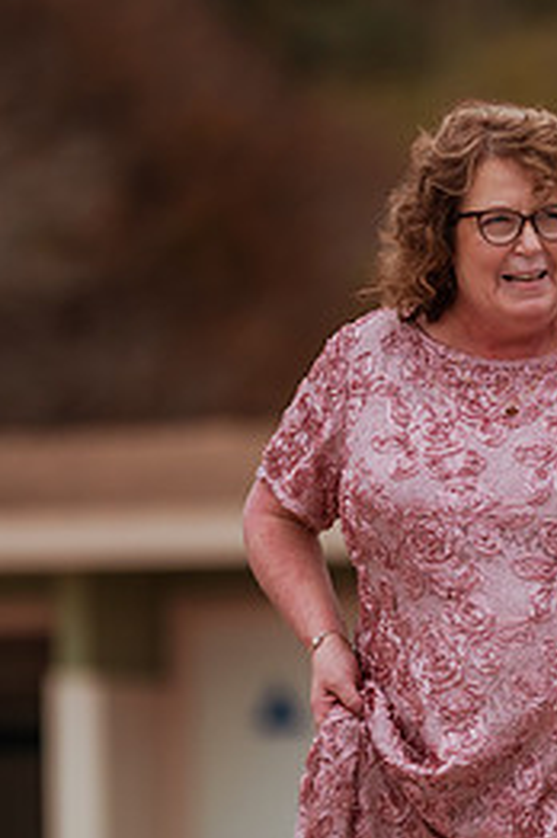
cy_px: 333
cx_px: 736
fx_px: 6957
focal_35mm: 299
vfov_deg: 6.9
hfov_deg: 4.6
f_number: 1.8
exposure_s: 1/3200
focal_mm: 135
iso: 500
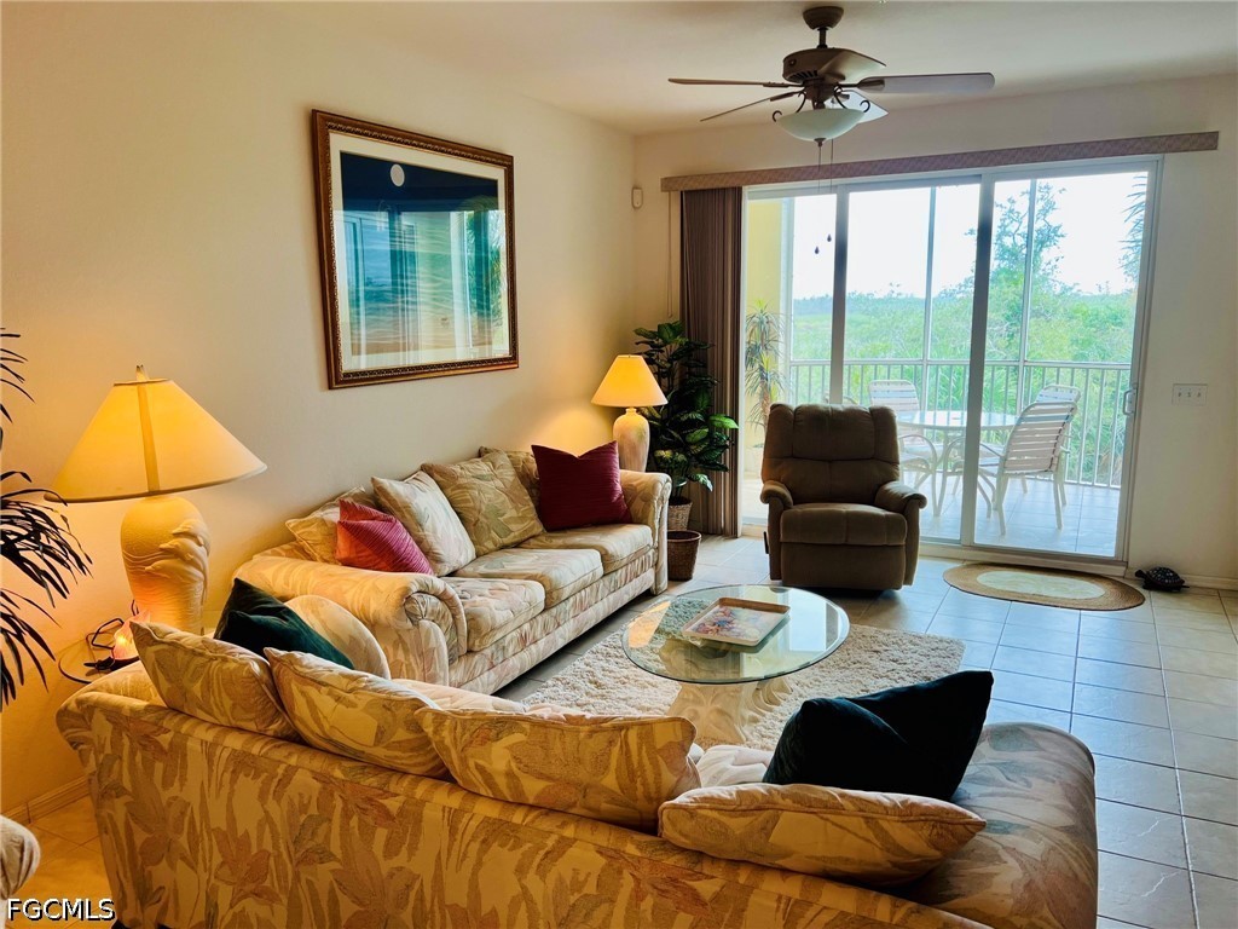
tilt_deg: -10.7
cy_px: 464
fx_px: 930
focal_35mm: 26
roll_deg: +1.2
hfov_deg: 67.3
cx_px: 619
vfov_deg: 53.1
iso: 64
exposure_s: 1/120
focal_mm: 5.7
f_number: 1.5
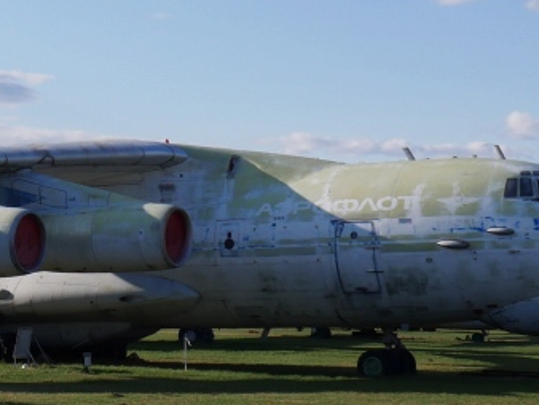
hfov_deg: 15.5
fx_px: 1917
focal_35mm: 123
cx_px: -78
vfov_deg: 12.0
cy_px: 104
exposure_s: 1/500
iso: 200
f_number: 8
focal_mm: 16
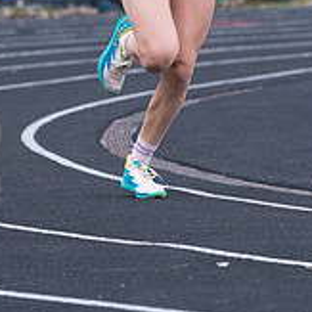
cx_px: 166
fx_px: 6465
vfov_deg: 2.8
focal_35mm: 634
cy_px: -56
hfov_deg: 2.8
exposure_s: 1/1600
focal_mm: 180
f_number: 5
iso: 2000
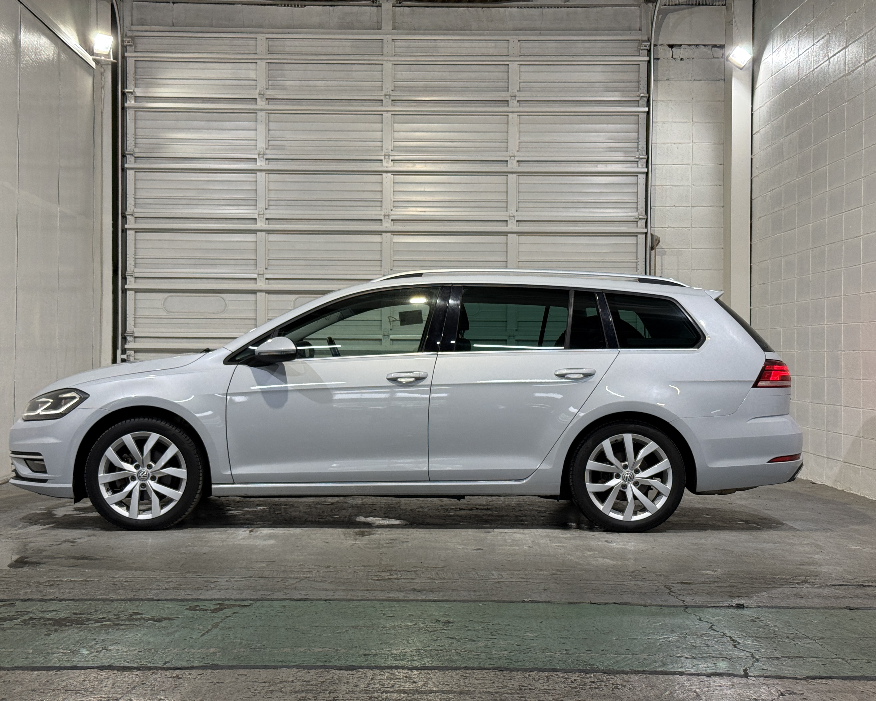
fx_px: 1322
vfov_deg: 29.7
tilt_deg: +0.9
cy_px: 353
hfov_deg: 36.6
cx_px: 413
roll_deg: -0.5
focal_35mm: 51
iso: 64
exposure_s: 1/60
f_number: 1.78
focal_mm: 6.76
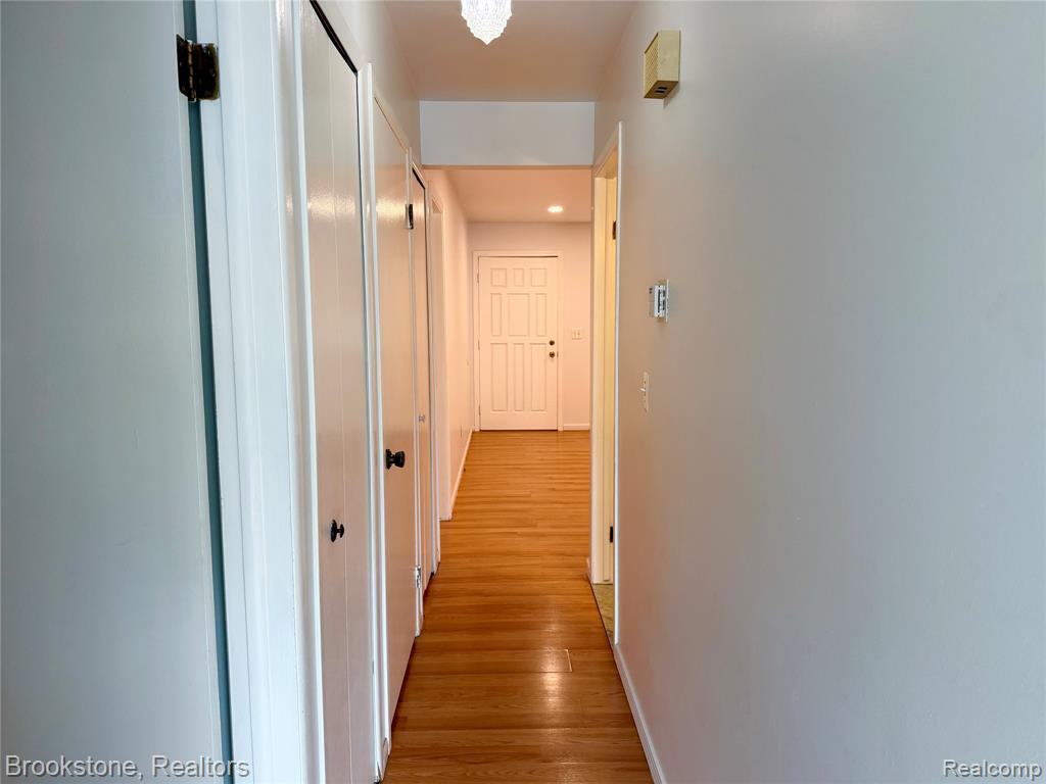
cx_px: 523
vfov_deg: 56.8
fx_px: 725
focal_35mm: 24
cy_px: 392
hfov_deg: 71.6
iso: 200
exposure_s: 1/120
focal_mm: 6.76
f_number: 1.78
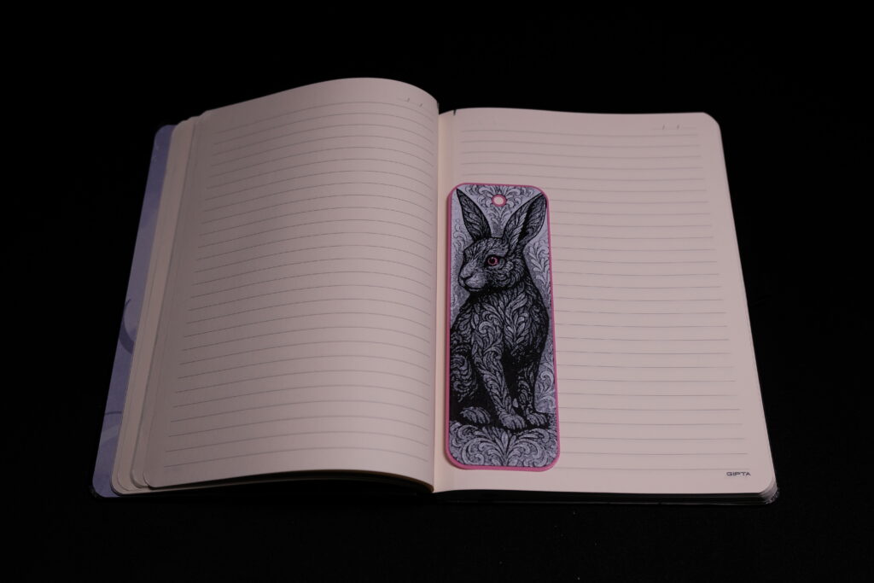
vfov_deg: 32.6
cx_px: 437
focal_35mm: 41
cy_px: 292
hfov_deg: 47.4
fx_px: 995
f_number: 4.4
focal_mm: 27.1
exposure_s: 1/25
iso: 200
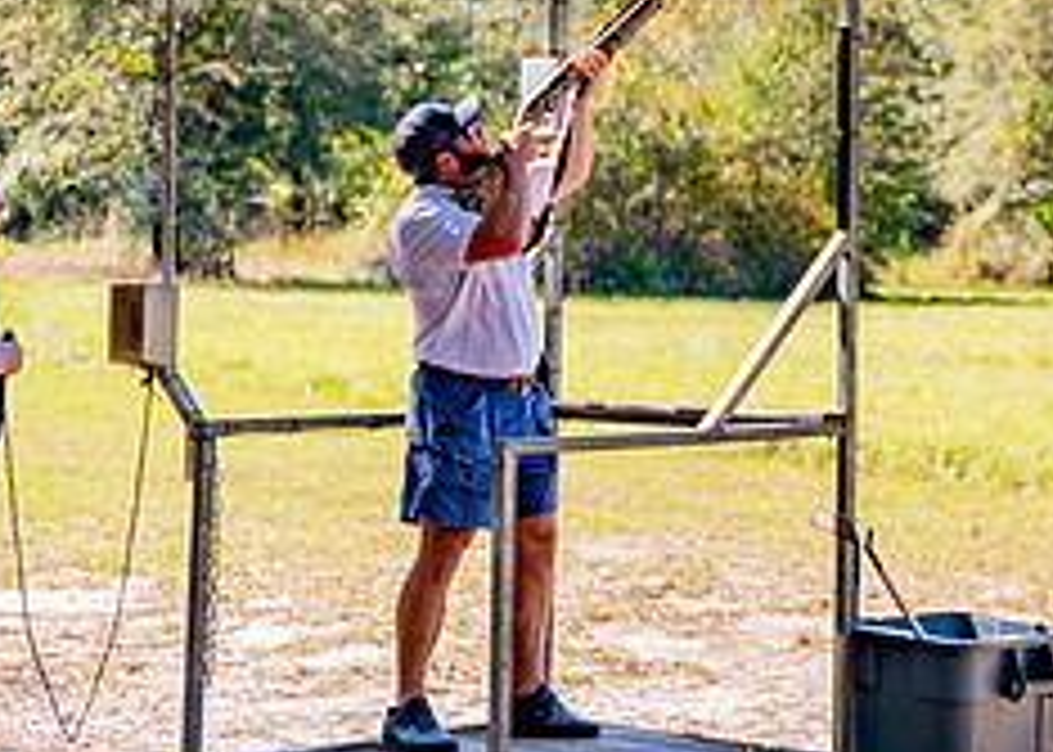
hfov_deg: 19.0
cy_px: -21
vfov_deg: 14.1
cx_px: 1217
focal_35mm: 100
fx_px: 2990
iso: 100
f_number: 2.8
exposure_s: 1/800
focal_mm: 29.5
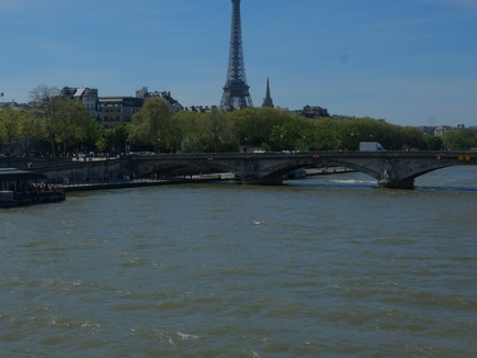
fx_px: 799
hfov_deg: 32.8
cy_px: 131
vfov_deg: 25.1
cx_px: 135
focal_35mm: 58
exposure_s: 1/400
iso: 200
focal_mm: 27
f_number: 14
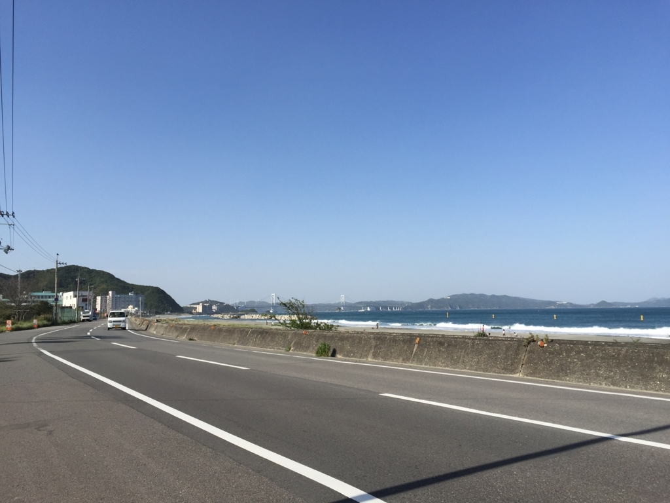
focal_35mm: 29
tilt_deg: +5.9
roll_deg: +0.1
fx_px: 561
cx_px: 335
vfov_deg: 48.2
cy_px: 252
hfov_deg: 61.7
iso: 32
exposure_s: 1/2475
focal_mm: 4.15
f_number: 2.2
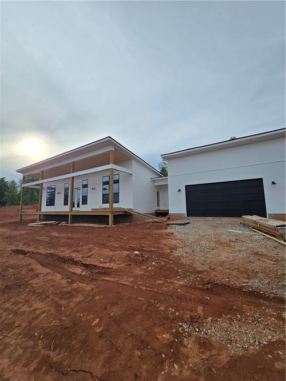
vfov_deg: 106.2
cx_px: 143
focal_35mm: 13
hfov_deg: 89.9
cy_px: 190
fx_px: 143
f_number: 2.2
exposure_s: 1/2397
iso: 50
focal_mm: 2.2
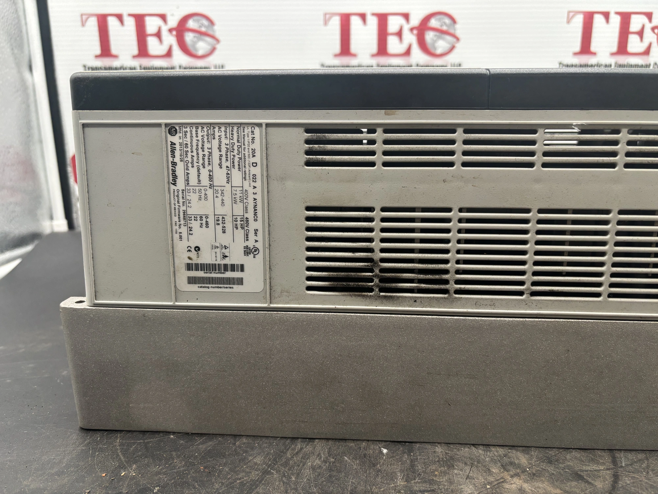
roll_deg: -0.3
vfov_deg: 53.1
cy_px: 247
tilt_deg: -13.5
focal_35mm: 26
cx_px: 329
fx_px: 494
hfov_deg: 67.3
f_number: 1.6
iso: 100
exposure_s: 1/121
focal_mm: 5.96
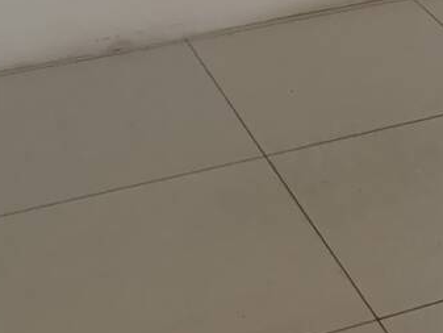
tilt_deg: -11.5
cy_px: -286
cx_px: 467
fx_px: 1421
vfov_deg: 12.1
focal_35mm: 111
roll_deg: -1.4
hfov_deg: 17.2
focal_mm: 4.25
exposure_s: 1/40
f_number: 1.8
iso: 320
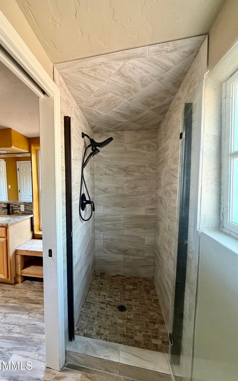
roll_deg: -0.1
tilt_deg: -3.0
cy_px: 191
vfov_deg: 101.5
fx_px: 156
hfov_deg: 74.0
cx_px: 95
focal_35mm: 15
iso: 320
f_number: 2.2
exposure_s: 1/60
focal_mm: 2.22
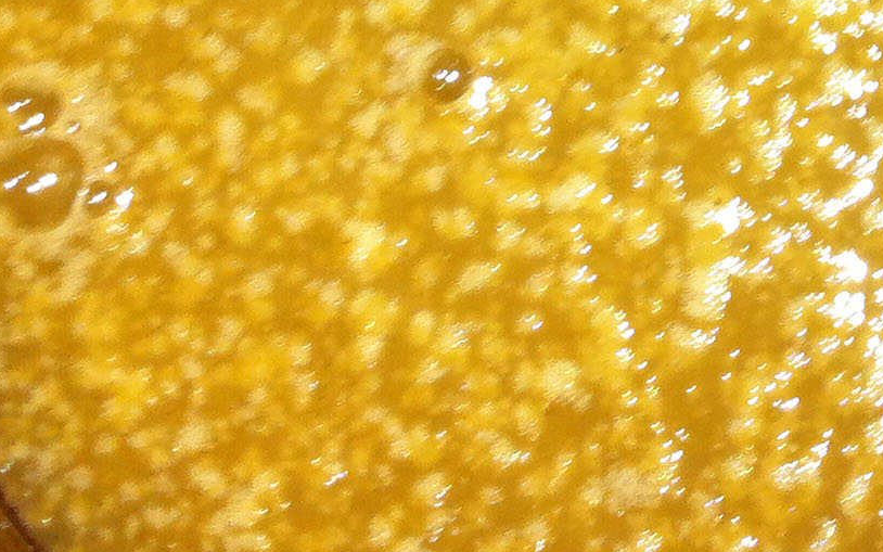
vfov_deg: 10.5
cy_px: -393
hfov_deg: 17.0
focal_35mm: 118
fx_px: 2840
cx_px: 1000
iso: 80
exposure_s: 1/23
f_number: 2.8
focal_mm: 3.85
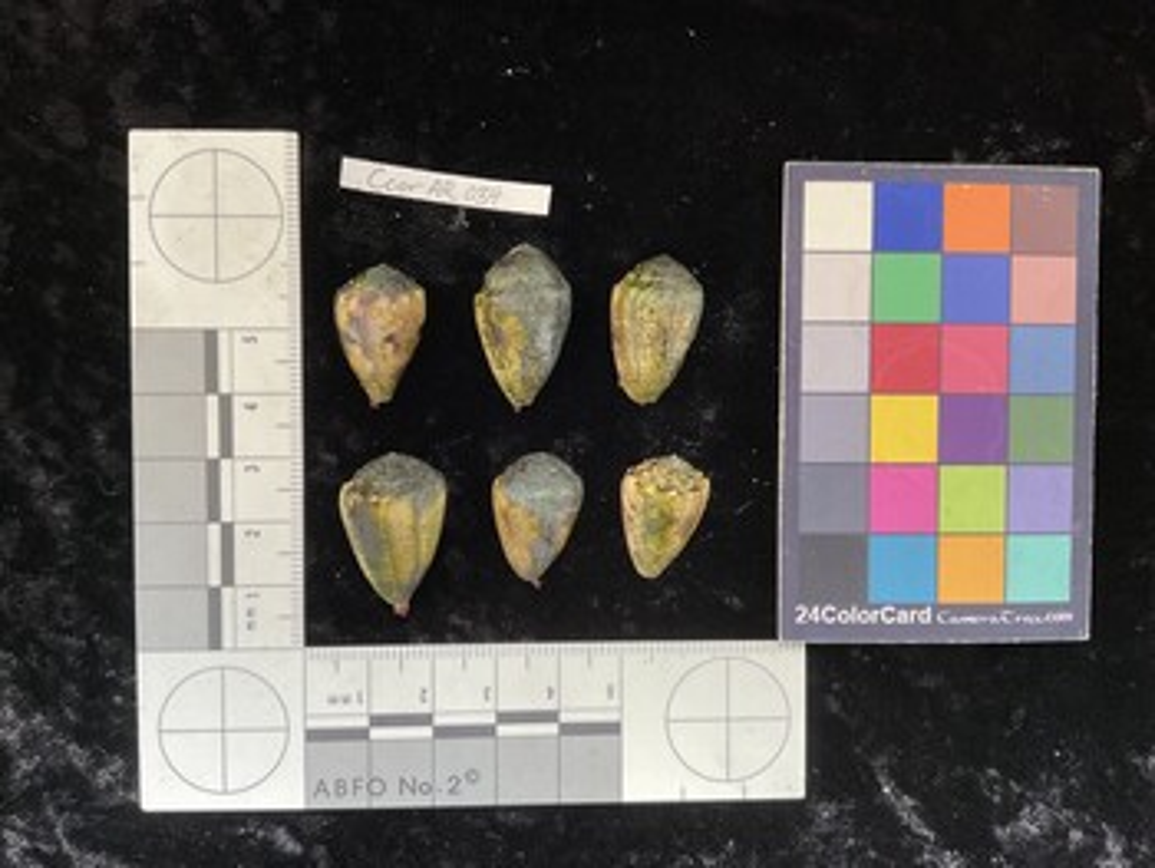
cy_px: 434
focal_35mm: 29
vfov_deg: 48.3
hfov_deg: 61.6
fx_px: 968
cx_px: 578
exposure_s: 1/60
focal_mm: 3
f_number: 1.8
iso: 80
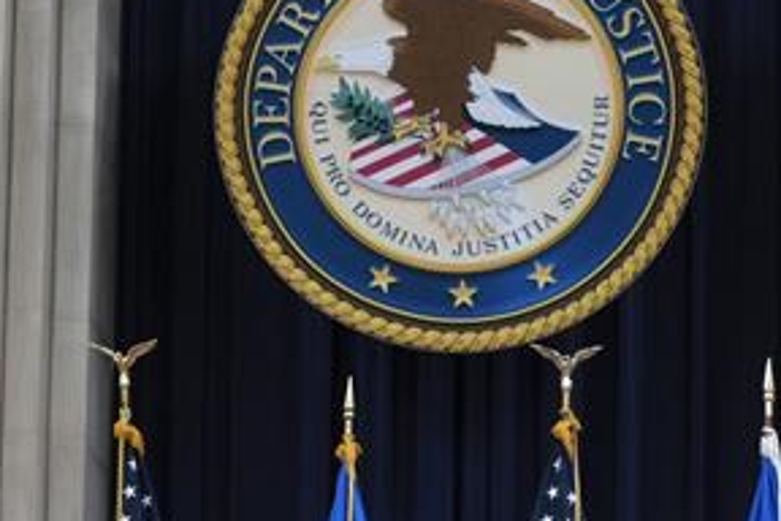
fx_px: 3579
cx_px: 431
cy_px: 425
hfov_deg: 12.5
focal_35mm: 165
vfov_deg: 8.3
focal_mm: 73
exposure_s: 1/320
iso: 2500
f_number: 4
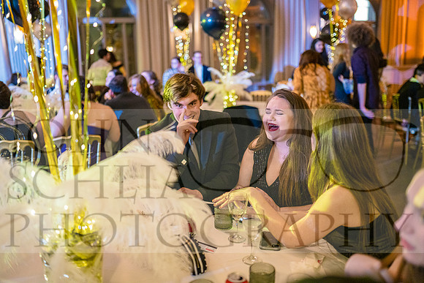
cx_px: 212
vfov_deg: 37.9
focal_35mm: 35
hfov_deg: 54.4
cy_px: 142
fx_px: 412
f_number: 1.4
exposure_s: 1/50
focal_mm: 35
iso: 5000
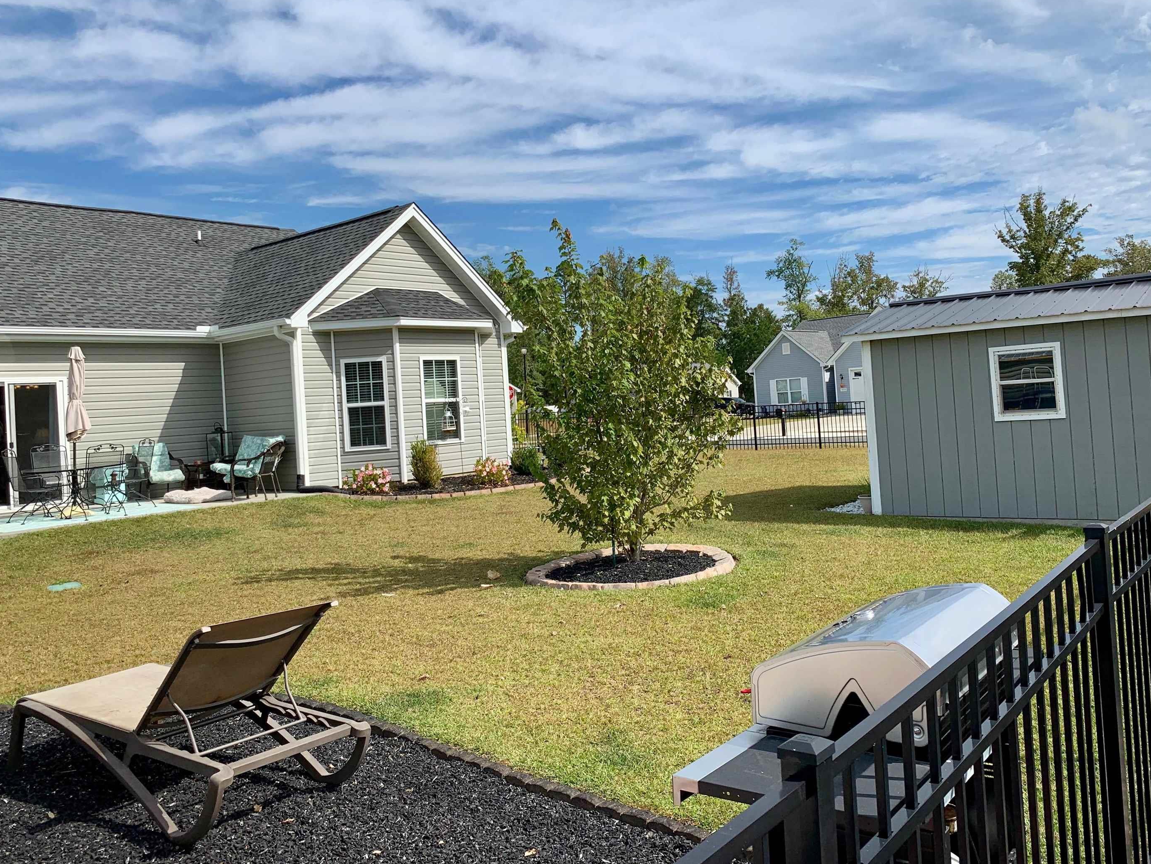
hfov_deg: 61.6
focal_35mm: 29
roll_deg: +3.3
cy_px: 390
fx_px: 964
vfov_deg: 48.2
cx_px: 626
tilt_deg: +2.8
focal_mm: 4.25
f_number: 1.8
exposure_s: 1/3086
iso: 25
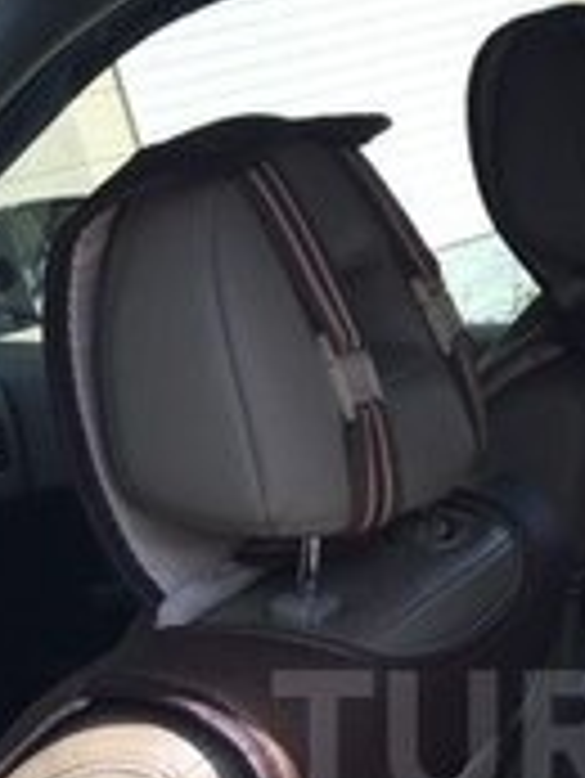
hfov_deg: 16.9
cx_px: 734
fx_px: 1868
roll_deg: +14.0
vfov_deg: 22.8
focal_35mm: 83
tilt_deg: -20.4
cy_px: 738
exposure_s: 1/933
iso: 32
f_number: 2.2
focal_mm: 4.15
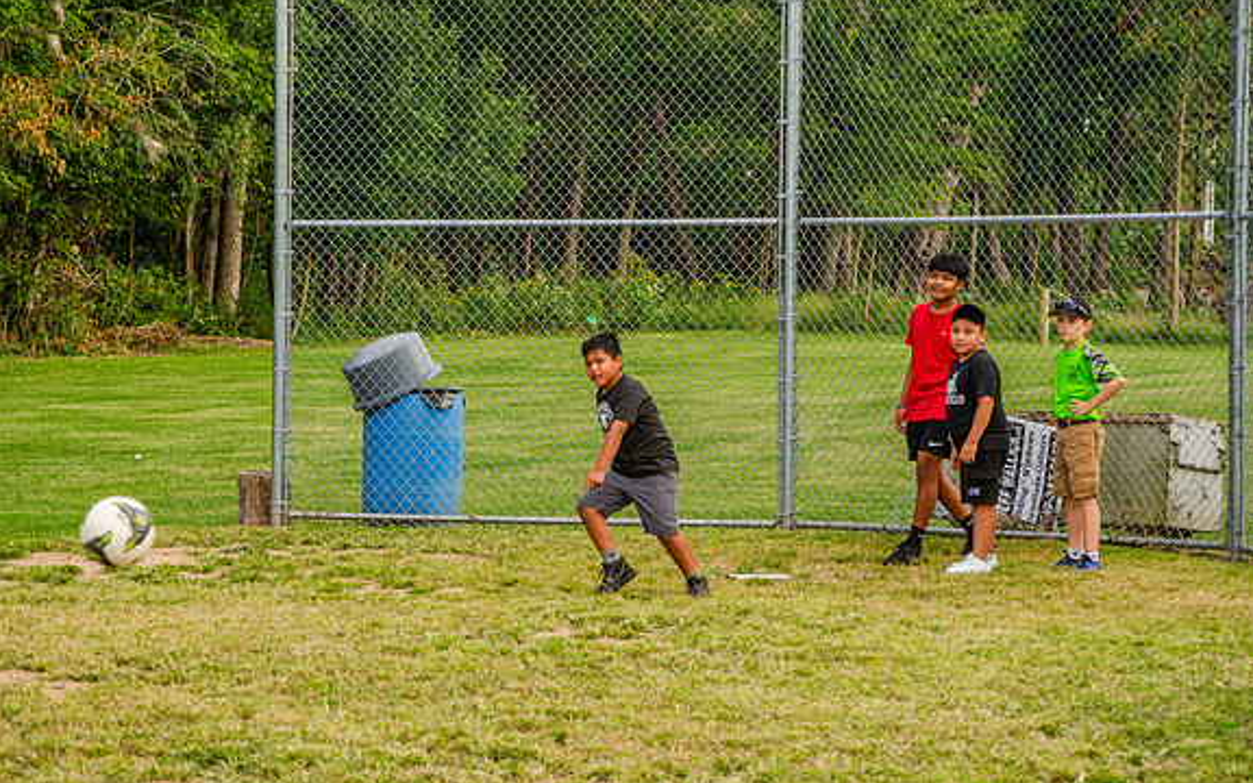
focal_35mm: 126
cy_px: 374
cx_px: 626
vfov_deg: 10.4
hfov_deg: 16.6
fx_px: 4303
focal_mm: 82
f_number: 7.1
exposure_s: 1/200
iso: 200
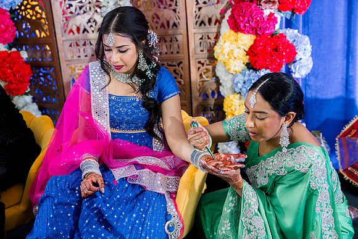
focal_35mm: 38
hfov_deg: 50.7
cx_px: 179
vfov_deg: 35.1
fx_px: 378
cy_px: 120
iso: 1250
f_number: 2.8
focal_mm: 38
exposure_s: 1/125
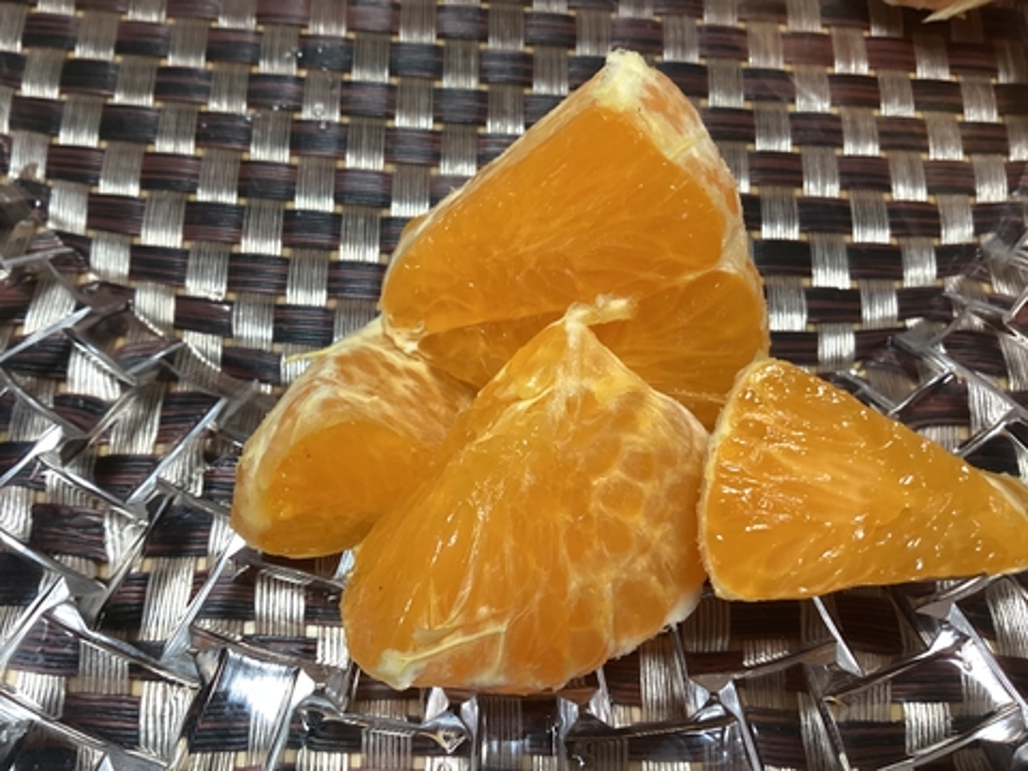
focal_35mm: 31
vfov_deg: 45.4
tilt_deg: -72.1
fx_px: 921
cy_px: 386
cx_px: 514
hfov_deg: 58.4
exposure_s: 1/60
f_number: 2.4
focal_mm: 3.3
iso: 160
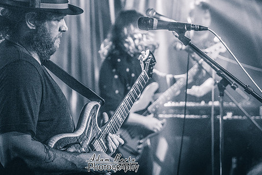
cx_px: 71
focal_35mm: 112
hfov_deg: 18.2
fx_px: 815
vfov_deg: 12.2
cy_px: 56
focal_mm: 70
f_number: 2.8
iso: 6400
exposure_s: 1/160
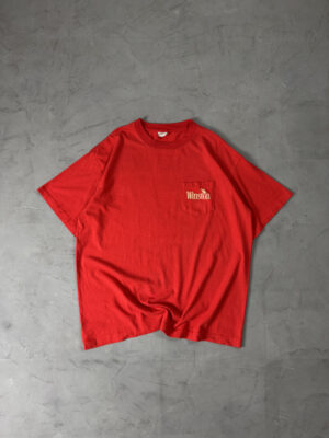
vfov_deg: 71.6
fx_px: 304
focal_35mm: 24
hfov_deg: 56.8
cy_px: 219
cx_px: 164
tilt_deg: -83.8
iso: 200
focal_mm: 6.76
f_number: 1.78
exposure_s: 1/60
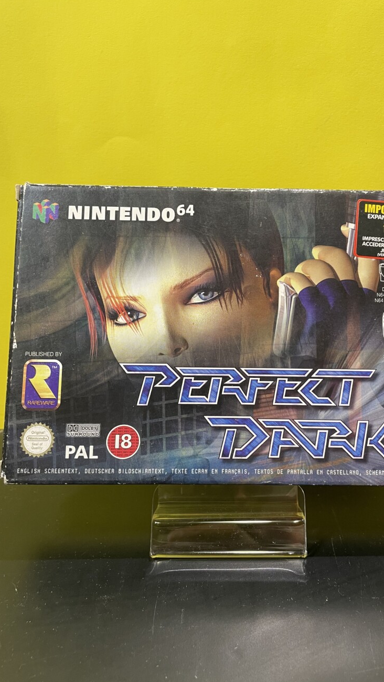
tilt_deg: -16.9
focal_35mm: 29
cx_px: 234
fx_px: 525
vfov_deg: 66.1
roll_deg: -0.9
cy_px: 334
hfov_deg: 40.0
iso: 80
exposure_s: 1/50
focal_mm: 4.2
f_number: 1.6
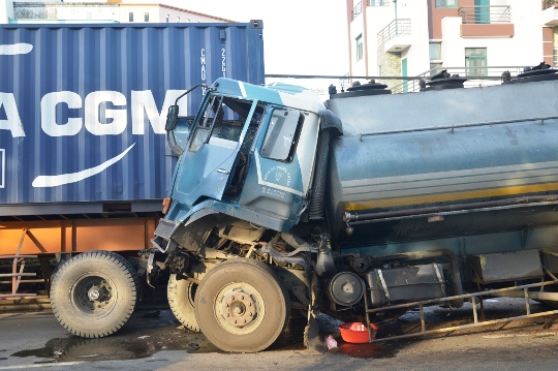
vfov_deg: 29.8
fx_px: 697
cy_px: 186
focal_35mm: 45
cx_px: 279
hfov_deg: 43.6
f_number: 4.2
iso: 100
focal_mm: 30
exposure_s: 1/60
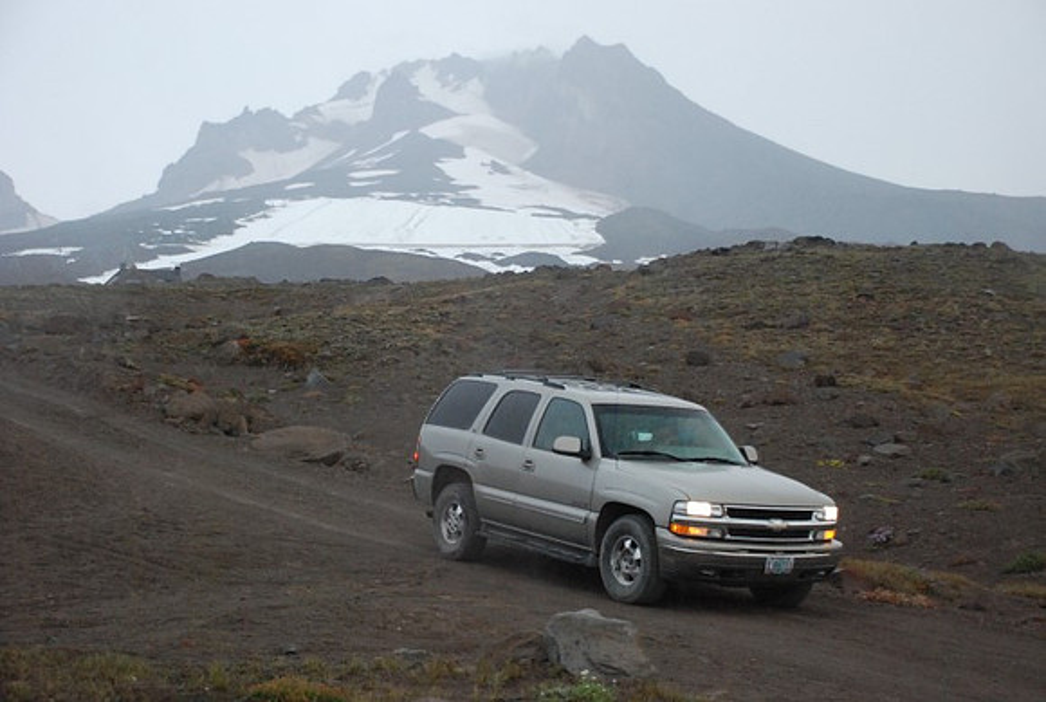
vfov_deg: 22.7
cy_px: 351
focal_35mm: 60
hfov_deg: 33.3
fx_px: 1746
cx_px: 523
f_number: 4.5
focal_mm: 40
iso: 1600
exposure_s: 1/320
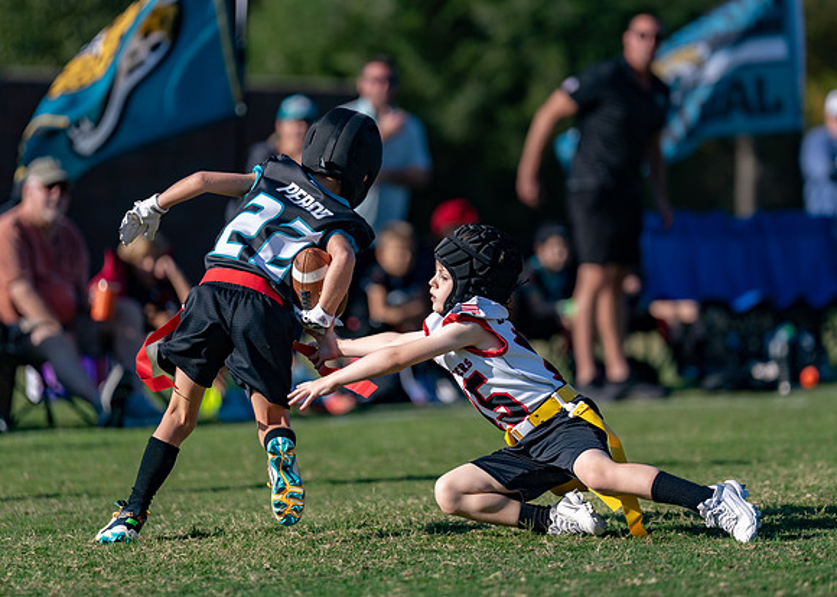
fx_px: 6301
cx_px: 462
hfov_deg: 7.6
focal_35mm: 265
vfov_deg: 5.4
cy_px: 255
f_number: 2.8
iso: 100
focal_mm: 200
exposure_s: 1/2000
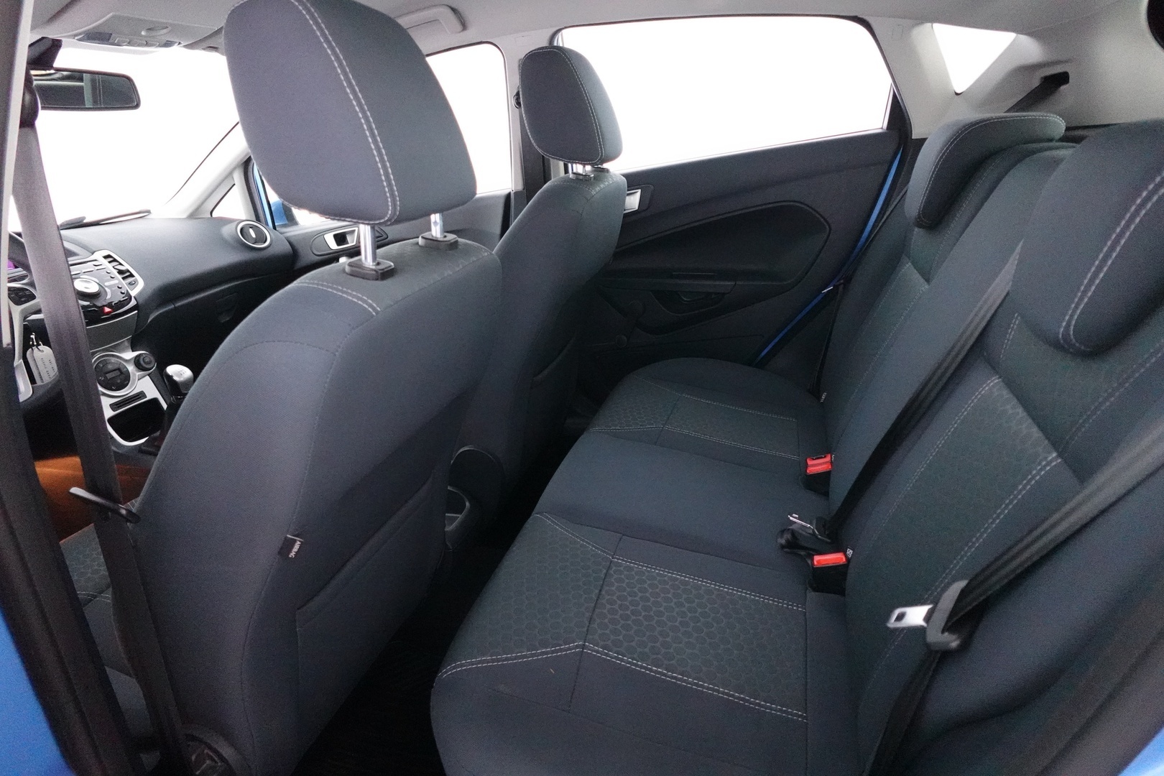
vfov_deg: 61.9
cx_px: 582
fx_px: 647
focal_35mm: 20
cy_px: 388
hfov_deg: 84.0
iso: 4000
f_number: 2
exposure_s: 1/80
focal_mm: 7.6
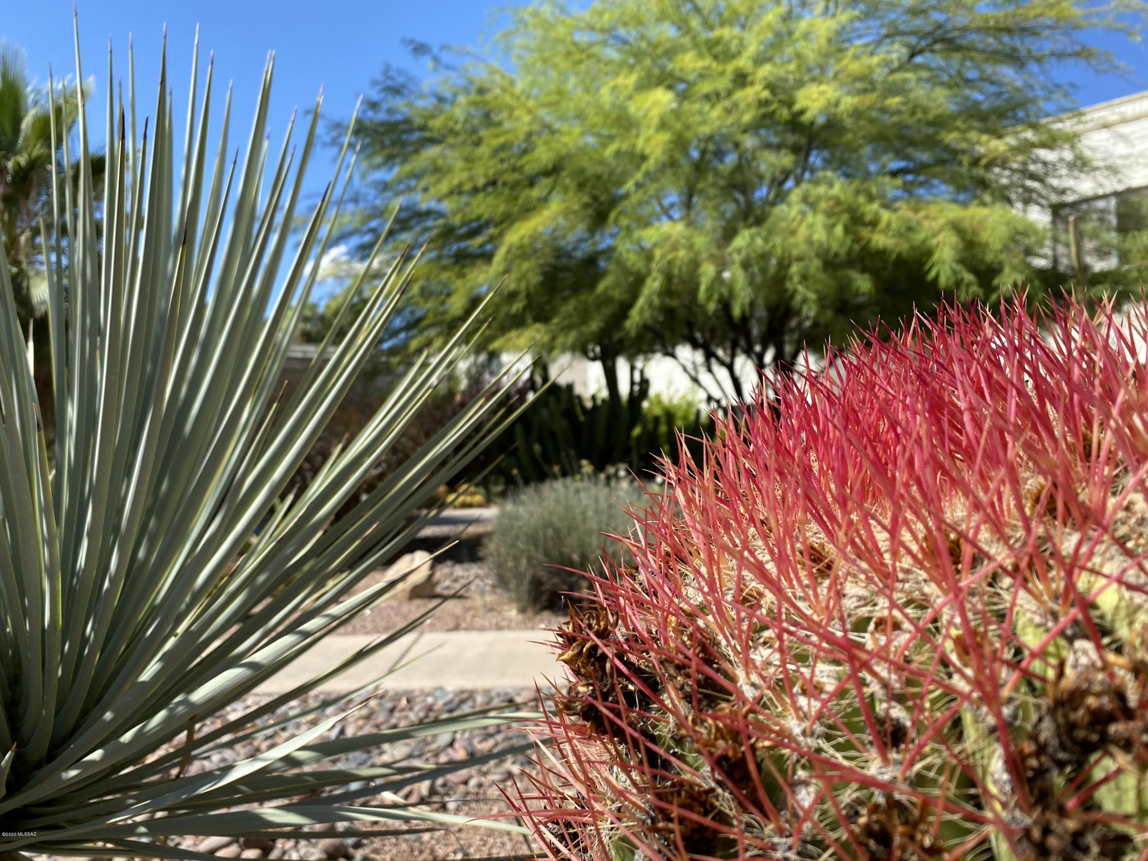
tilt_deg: +2.5
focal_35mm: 26
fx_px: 862
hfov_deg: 67.3
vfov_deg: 53.1
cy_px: 430
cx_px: 574
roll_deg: +0.4
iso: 32
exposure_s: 1/1779
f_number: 1.8
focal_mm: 4.25
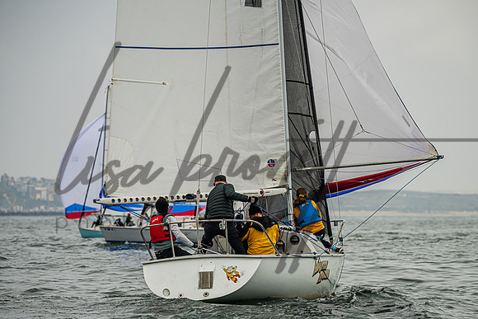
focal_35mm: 224
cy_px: 196
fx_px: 2975
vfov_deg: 6.1
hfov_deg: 9.2
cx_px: 261
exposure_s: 1/4000
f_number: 4.8
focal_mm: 175
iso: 220
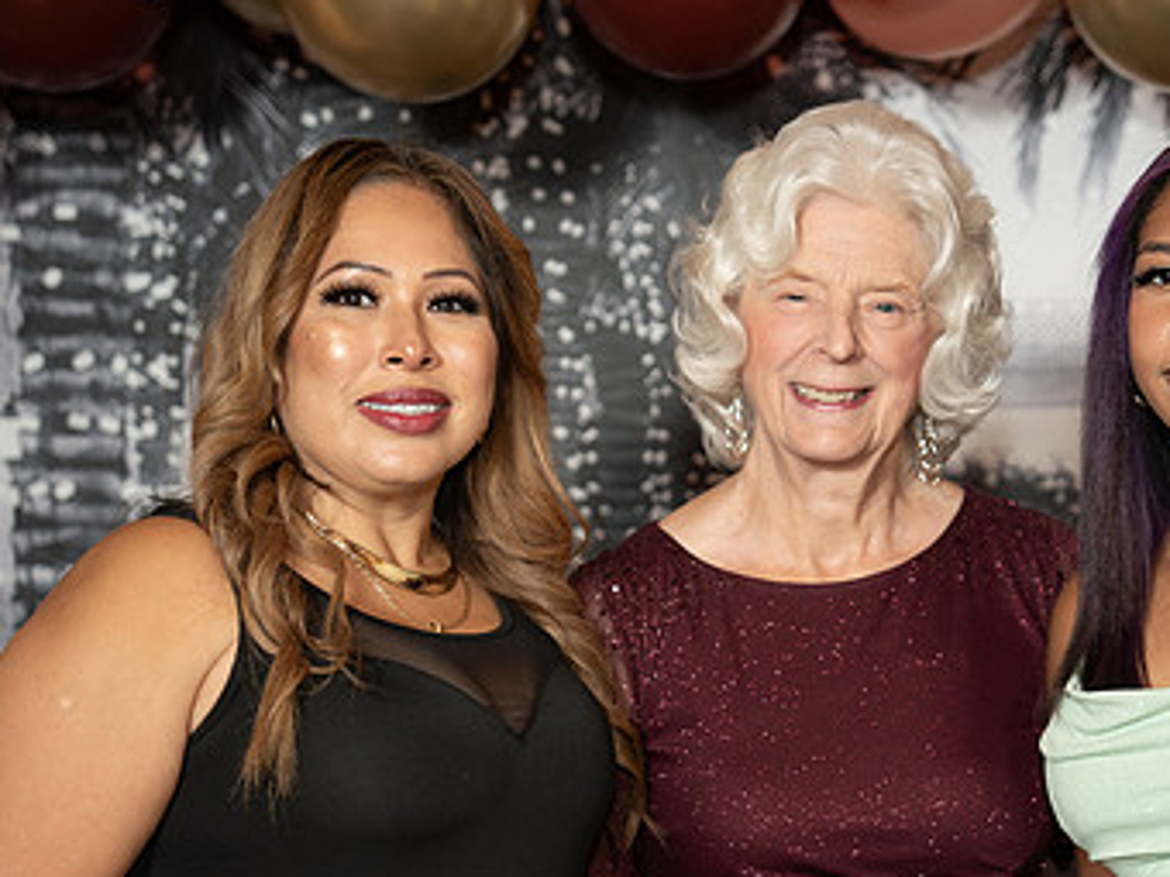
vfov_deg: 15.5
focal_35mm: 95
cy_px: 652
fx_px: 3211
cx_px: 778
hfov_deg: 20.6
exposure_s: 1/160
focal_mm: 57.9
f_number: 2.8
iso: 1000
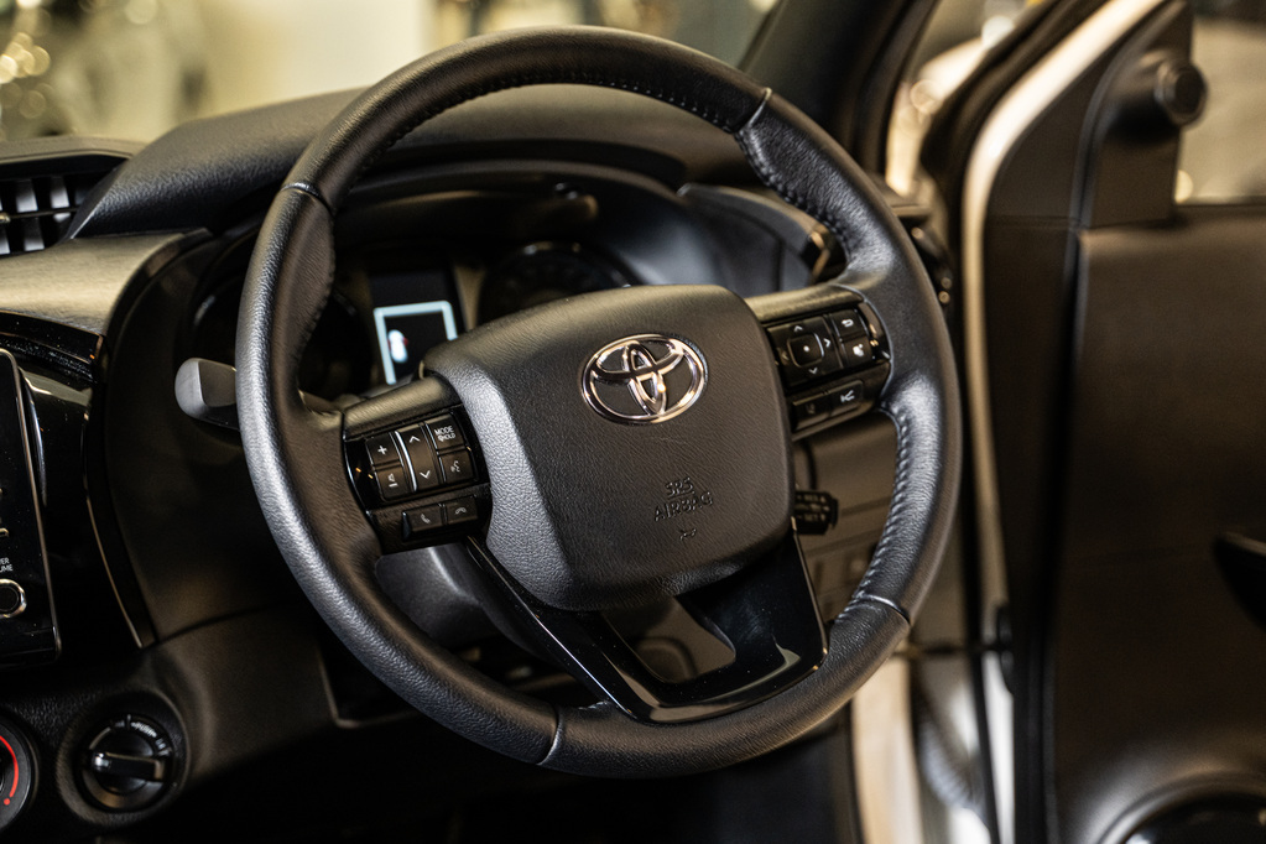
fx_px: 1934
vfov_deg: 24.6
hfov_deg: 36.2
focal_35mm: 55
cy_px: 422
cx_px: 633
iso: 1600
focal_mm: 55
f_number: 2.8
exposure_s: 1/160
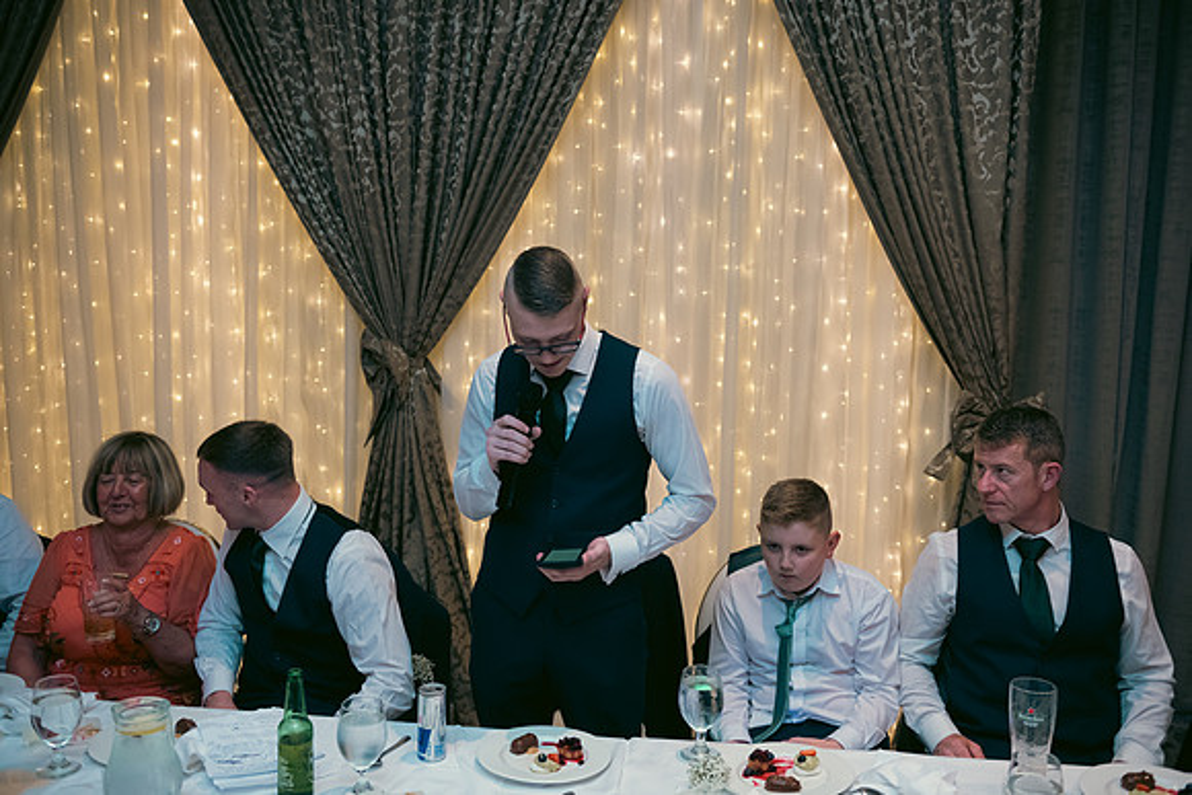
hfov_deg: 55.8
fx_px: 1126
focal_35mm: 34
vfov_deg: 38.9
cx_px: 596
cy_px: 398
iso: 800
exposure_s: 1/160
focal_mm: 34
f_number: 3.5
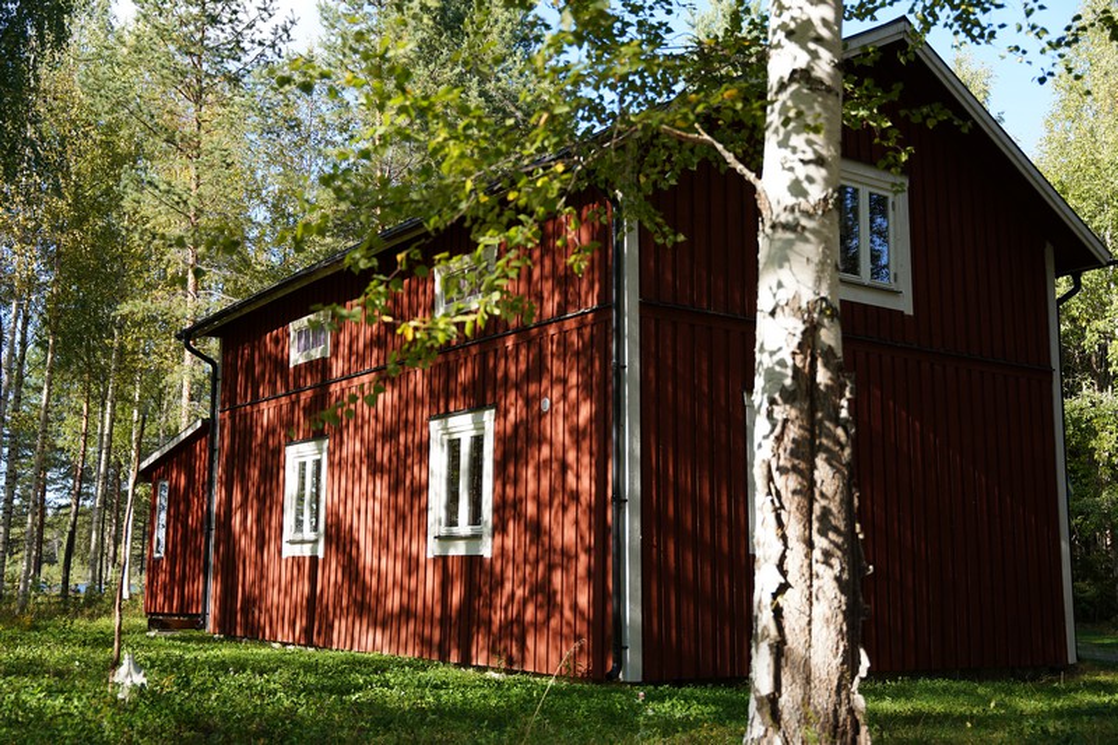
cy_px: 372
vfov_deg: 32.8
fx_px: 1264
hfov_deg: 47.7
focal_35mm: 41
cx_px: 559
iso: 100
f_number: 2.8
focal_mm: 40.7
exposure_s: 1/320
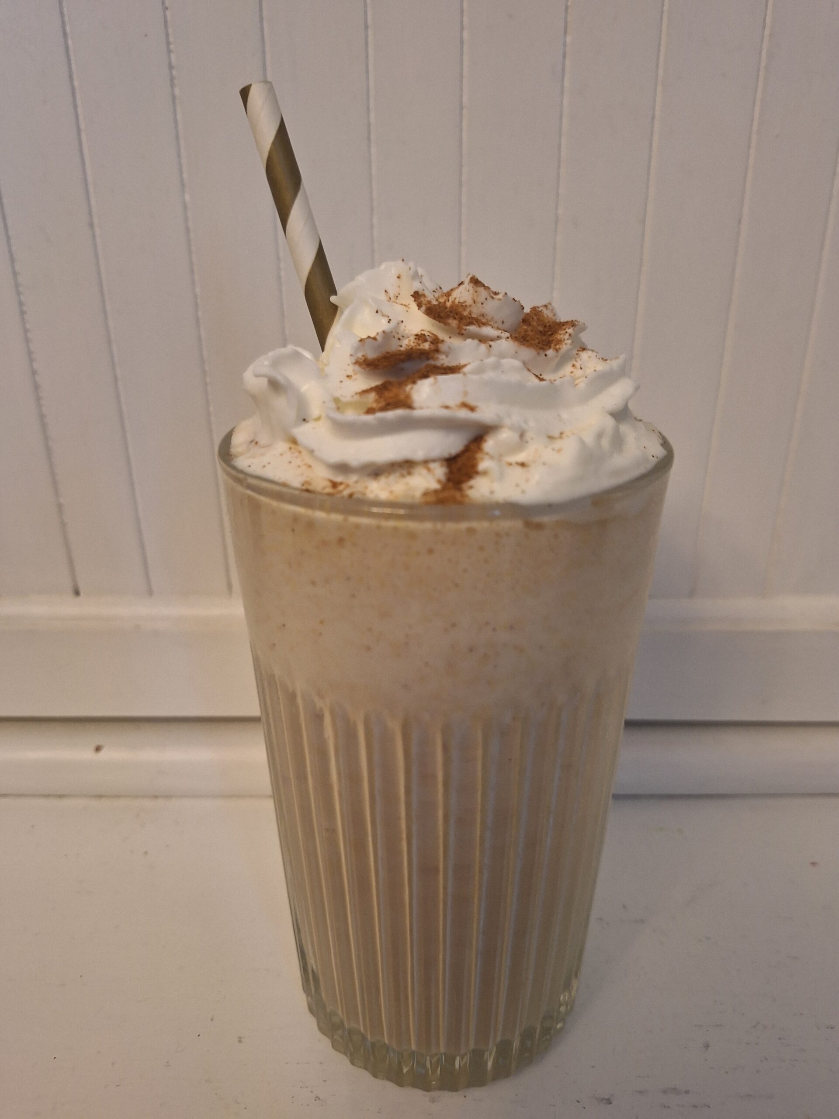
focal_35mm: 23
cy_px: 560
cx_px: 420
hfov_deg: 58.9
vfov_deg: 73.9
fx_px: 743
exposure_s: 1/40
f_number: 1.8
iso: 200
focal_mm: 5.54
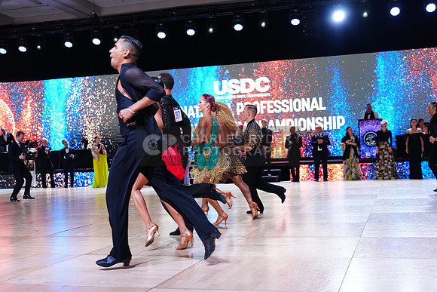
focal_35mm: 46
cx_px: 218
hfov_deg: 42.7
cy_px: 146
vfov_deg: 29.3
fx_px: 558
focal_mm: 46
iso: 1600
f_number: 4
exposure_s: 1/500
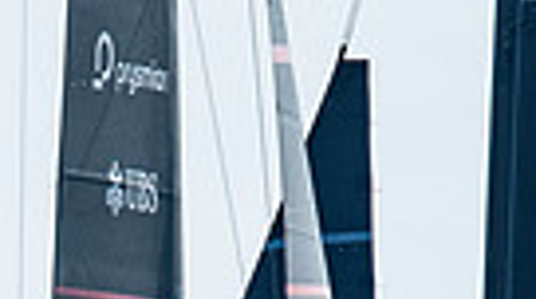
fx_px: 33503
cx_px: 32
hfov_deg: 0.9
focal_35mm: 2361
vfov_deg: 0.5
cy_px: 503
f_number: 4
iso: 200
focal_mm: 300
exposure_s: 1/5000
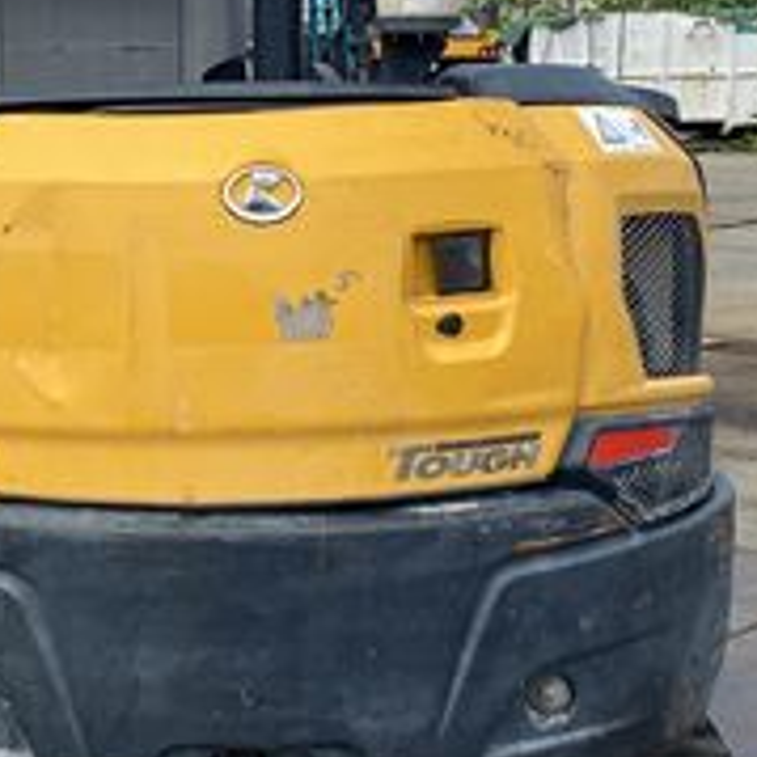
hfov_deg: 21.0
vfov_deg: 21.1
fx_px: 2029
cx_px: 241
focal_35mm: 82
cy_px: 338
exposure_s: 1/2105
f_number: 1.8
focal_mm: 4.25
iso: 32
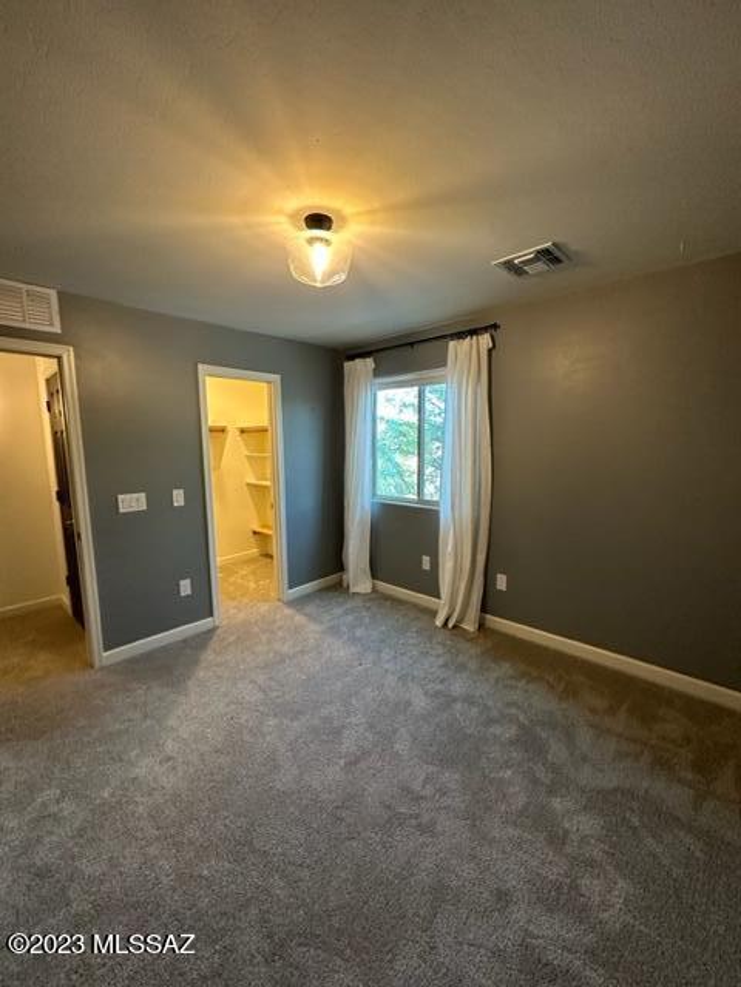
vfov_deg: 102.1
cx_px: 370
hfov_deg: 85.7
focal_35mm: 14
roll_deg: +0.6
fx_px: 400
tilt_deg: -7.3
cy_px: 494
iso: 200
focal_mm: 2.22
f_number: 2.2
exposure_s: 1/60
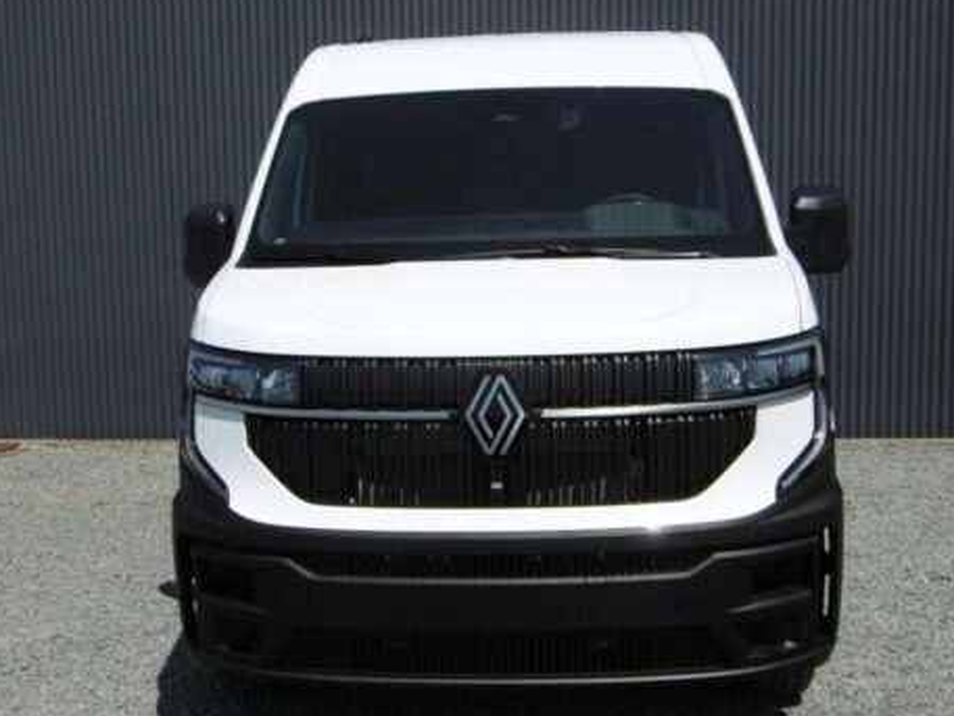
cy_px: 390
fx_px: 1158
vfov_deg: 34.3
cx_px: 482
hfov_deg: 44.8
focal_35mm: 42
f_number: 8.8
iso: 100
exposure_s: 1/320
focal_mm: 5.8
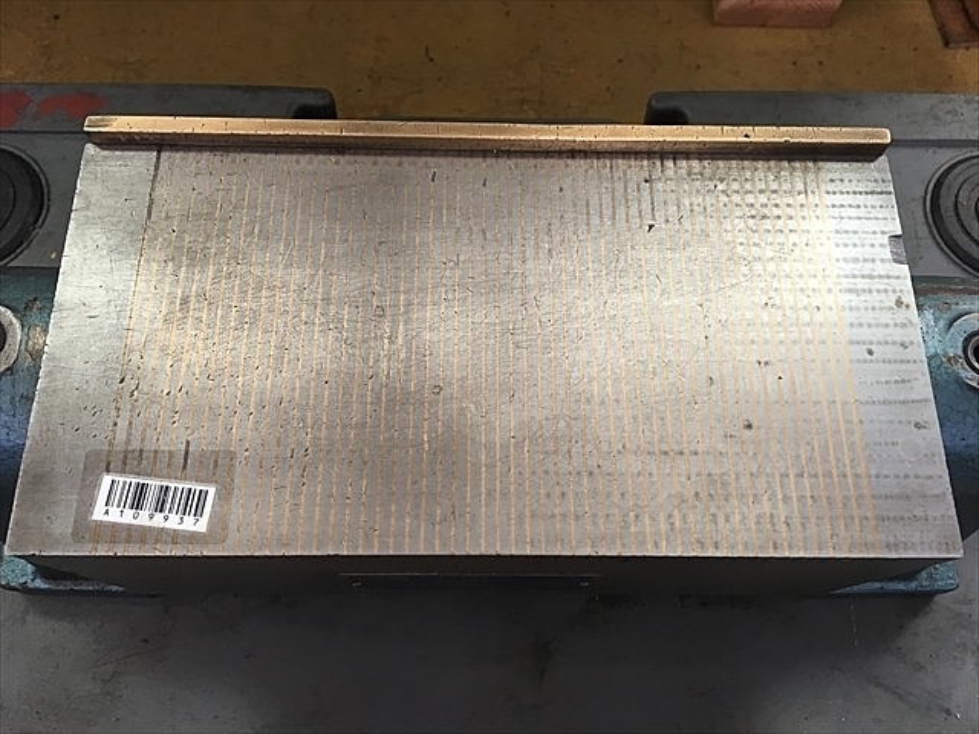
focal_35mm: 29
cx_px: 490
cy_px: 367
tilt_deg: -68.9
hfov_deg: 61.7
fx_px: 820
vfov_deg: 48.2
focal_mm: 4.15
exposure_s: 1/30
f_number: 2.2
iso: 32
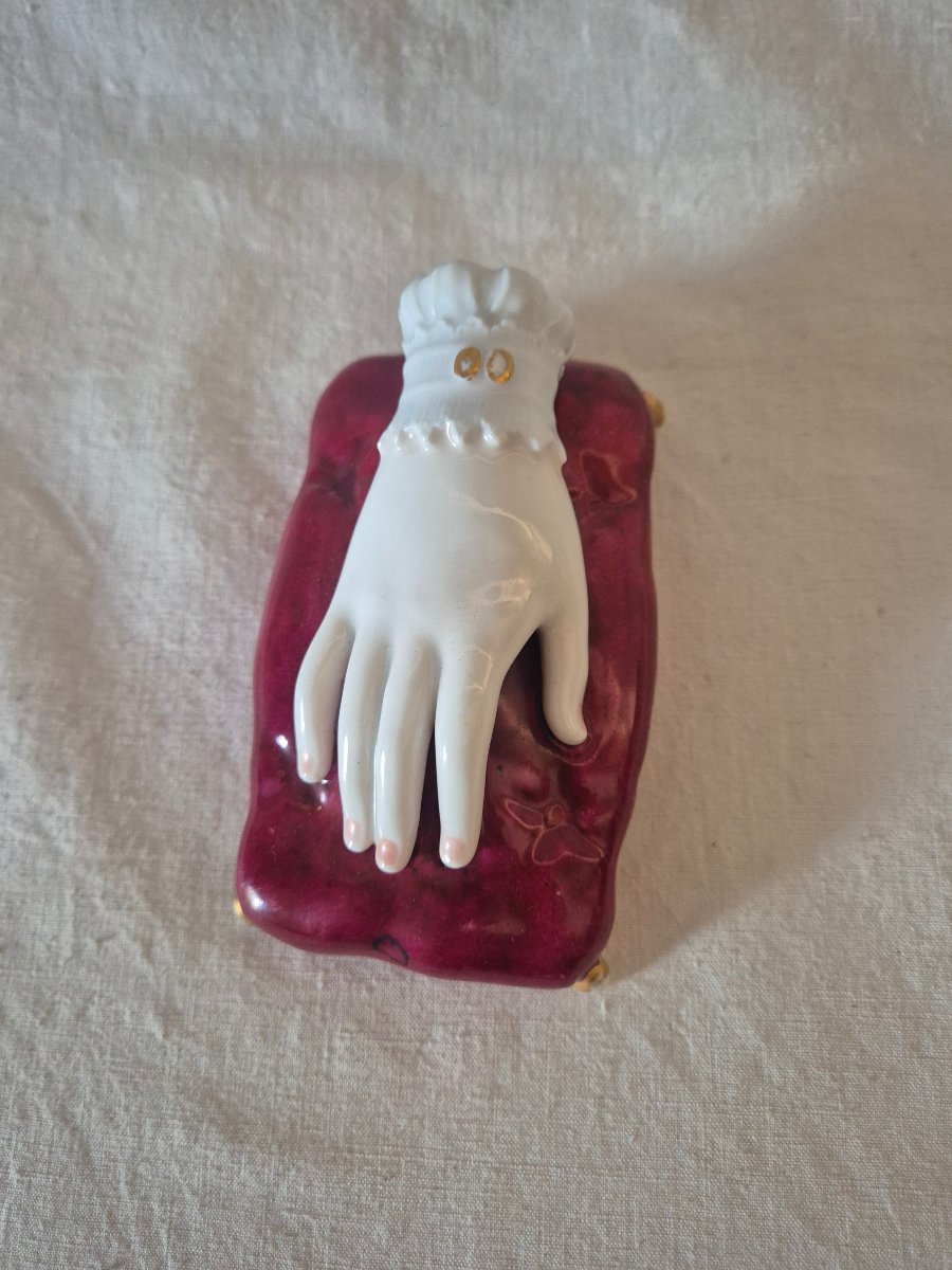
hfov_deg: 58.9
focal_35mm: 23
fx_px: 843
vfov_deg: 73.9
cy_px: 635
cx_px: 476
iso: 640
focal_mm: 5.4
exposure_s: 1/100
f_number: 1.8
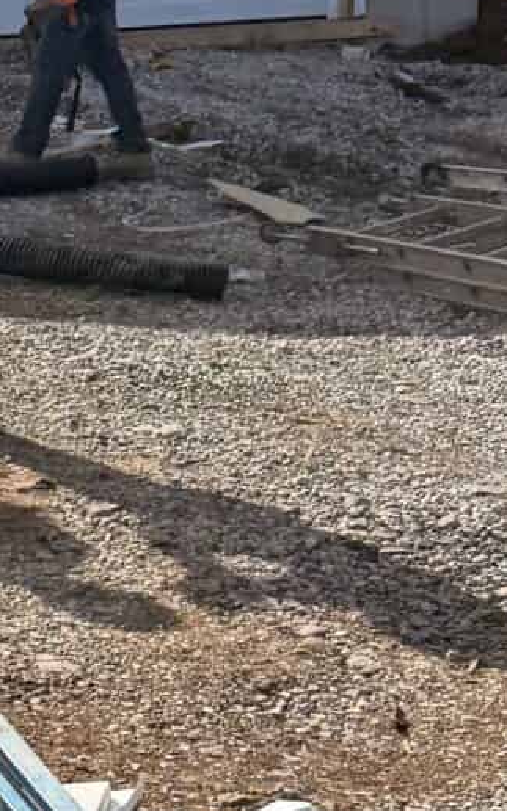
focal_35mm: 126
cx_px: -353
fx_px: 2786
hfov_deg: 9.9
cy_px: 452
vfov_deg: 16.6
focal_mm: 6.76
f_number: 1.78
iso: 125
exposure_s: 1/6173
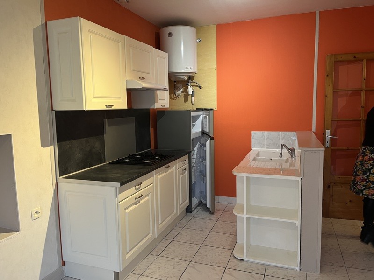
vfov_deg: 53.1
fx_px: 281
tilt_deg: -7.3
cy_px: 140
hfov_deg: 67.3
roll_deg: +1.9
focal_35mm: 26
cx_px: 187
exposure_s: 1/50
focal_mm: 5.1
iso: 160
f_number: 1.6
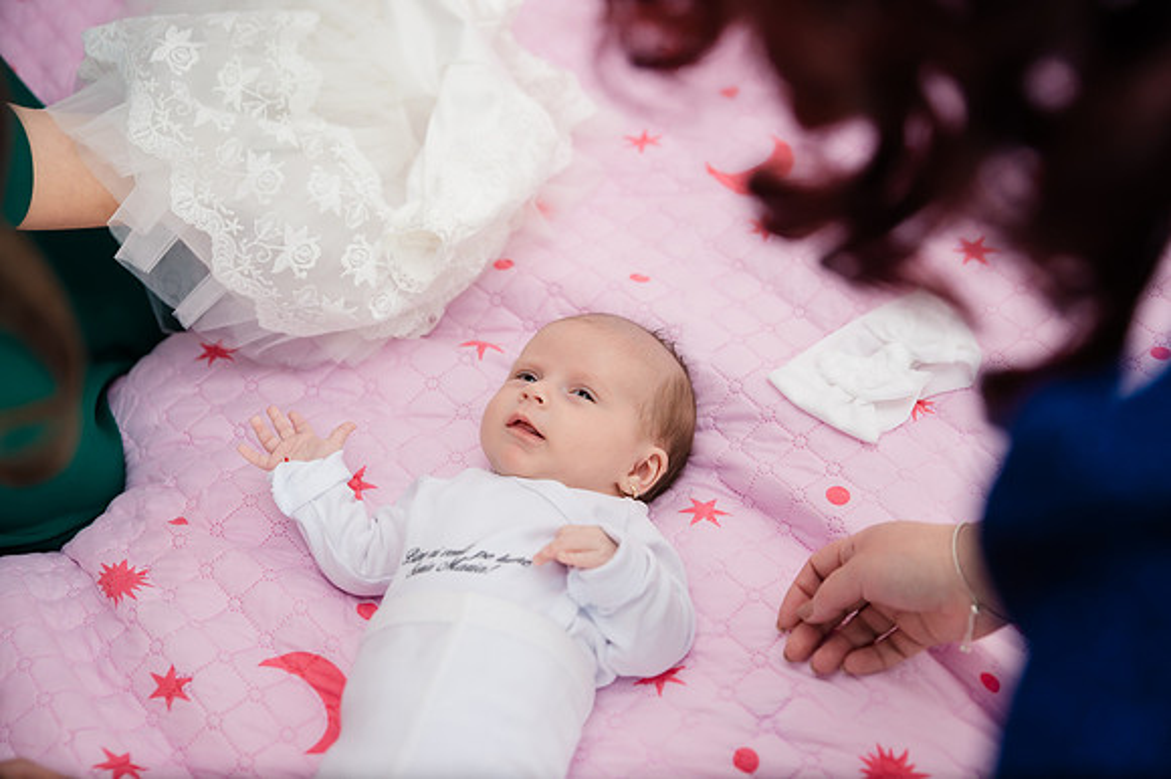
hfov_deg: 39.6
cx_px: 586
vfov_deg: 27.0
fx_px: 1625
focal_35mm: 50
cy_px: 390
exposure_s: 1/250
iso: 400
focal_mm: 50
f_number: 3.2
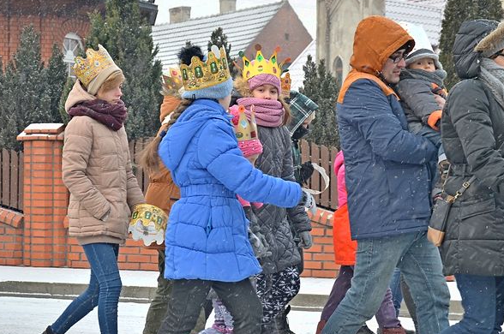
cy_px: 214
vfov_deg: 15.0
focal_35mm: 91
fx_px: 1272
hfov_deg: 22.4
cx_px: 216
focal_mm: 42
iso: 280
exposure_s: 1/160
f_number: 4.8
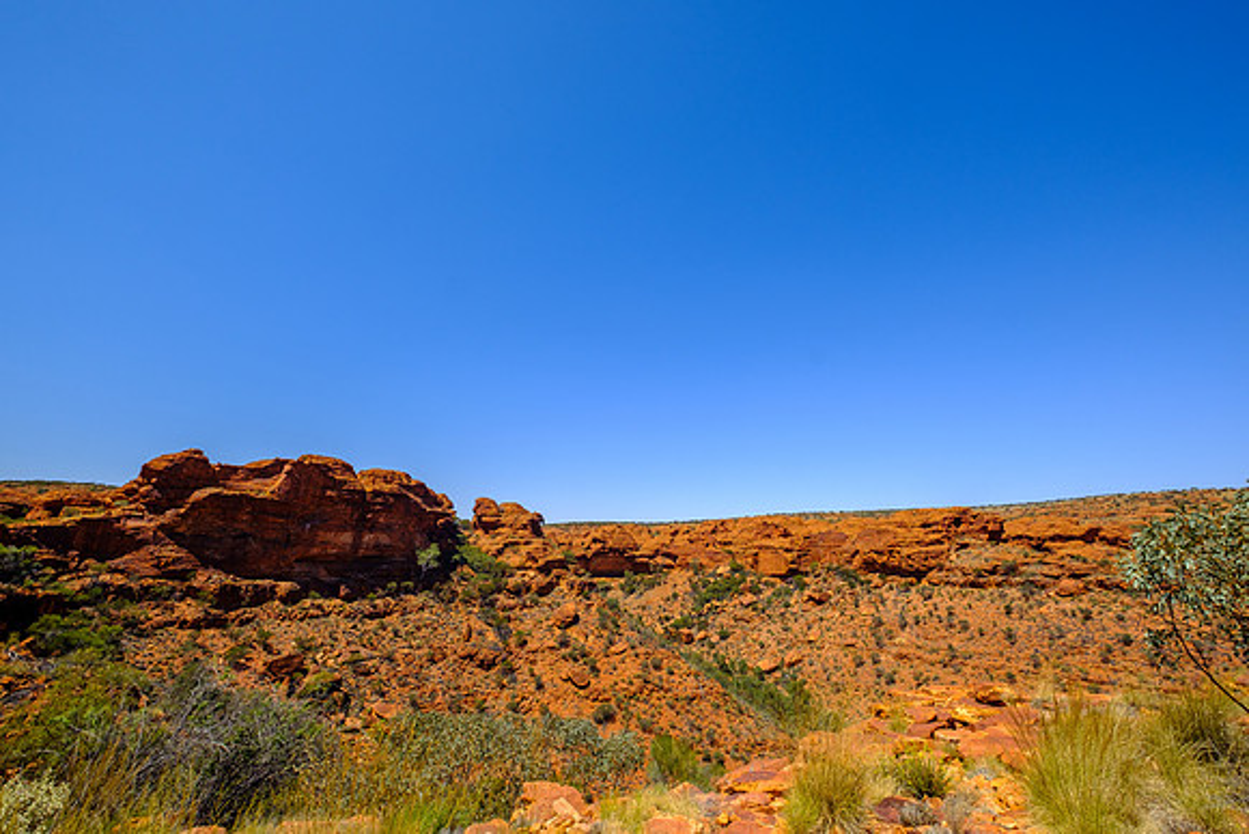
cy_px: 417
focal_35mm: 15
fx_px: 521
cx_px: 624
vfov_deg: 77.4
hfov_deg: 100.4
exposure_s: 1/550
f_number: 8
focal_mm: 10
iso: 200
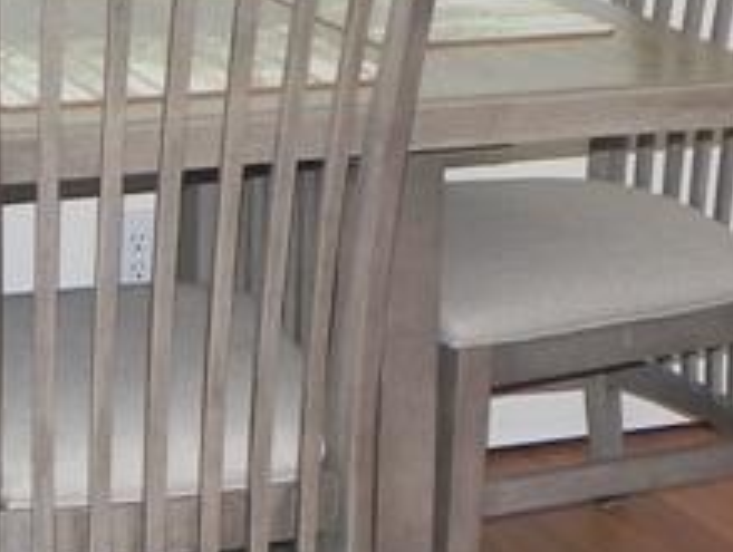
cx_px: 261
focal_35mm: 154
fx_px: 3266
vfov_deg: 9.7
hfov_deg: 12.8
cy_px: 167
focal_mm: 5.9
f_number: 2.8
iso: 200
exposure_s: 1/30
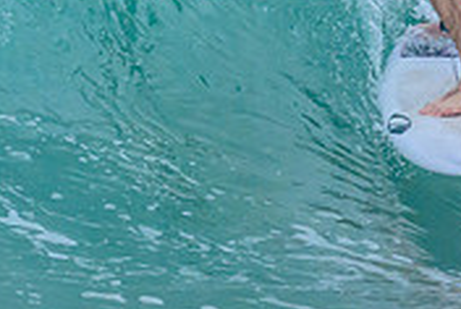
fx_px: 46216
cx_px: -34
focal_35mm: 3603
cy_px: -110
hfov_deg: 0.6
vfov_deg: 0.4
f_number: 6.3
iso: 2000
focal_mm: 800
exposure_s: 1/3200
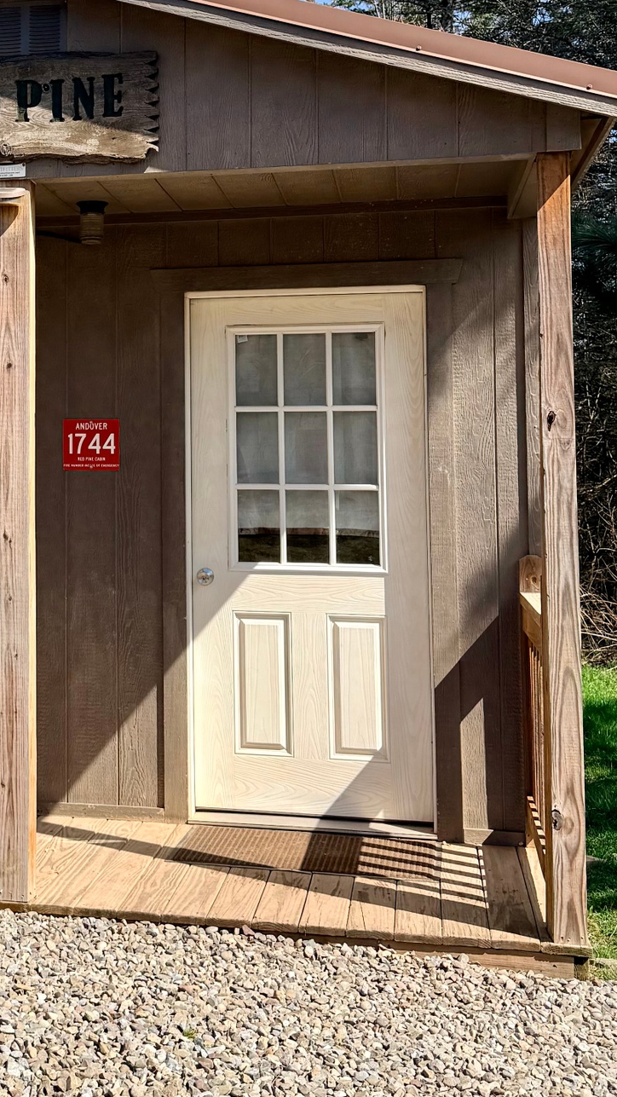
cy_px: 367
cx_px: 38
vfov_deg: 39.4
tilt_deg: +3.5
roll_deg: +0.5
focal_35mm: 52
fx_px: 1512
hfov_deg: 22.4
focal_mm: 6.76
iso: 80
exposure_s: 1/3759
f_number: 1.78
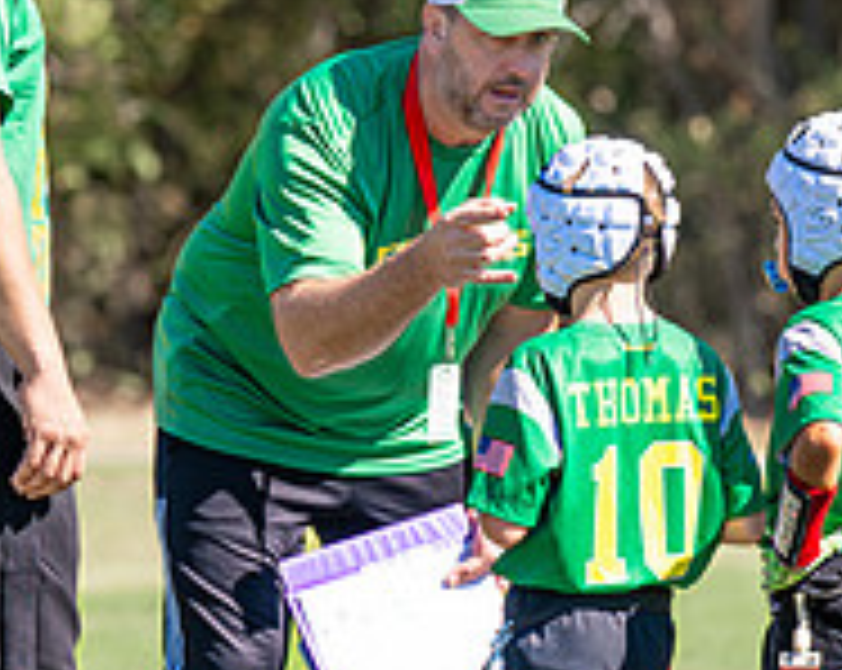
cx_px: 392
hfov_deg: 4.5
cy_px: 348
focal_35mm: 428
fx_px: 10649
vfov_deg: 3.6
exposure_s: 1/2000
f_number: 2.8
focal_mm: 128
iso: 200
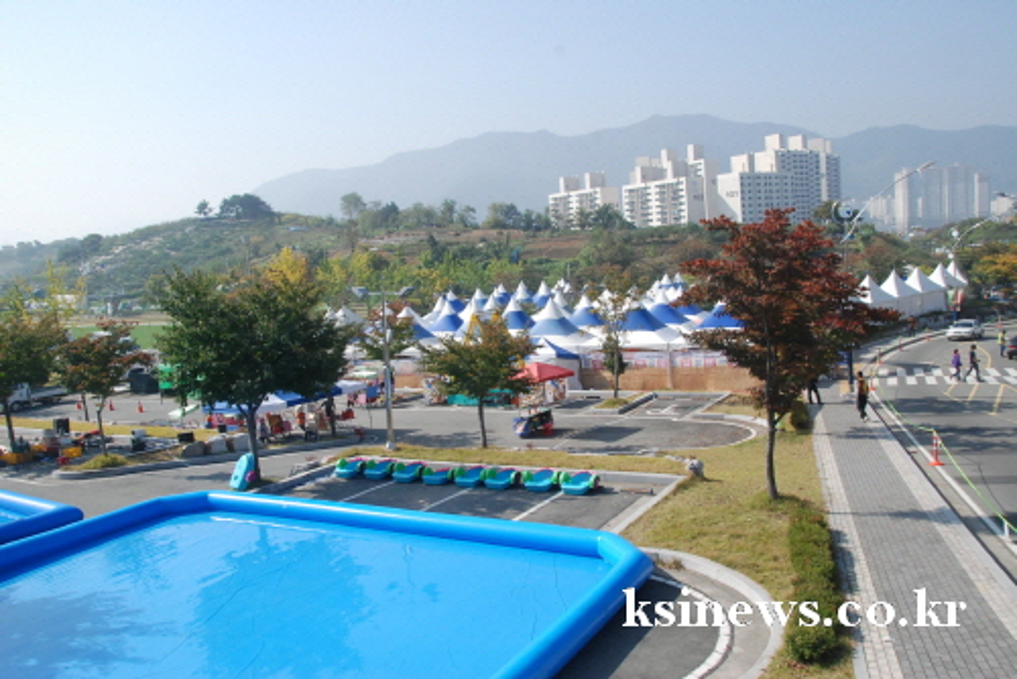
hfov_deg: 61.9
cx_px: 508
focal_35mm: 30
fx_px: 848
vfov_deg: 43.7
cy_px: 340
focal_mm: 20
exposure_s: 1/640
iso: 800
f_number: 13
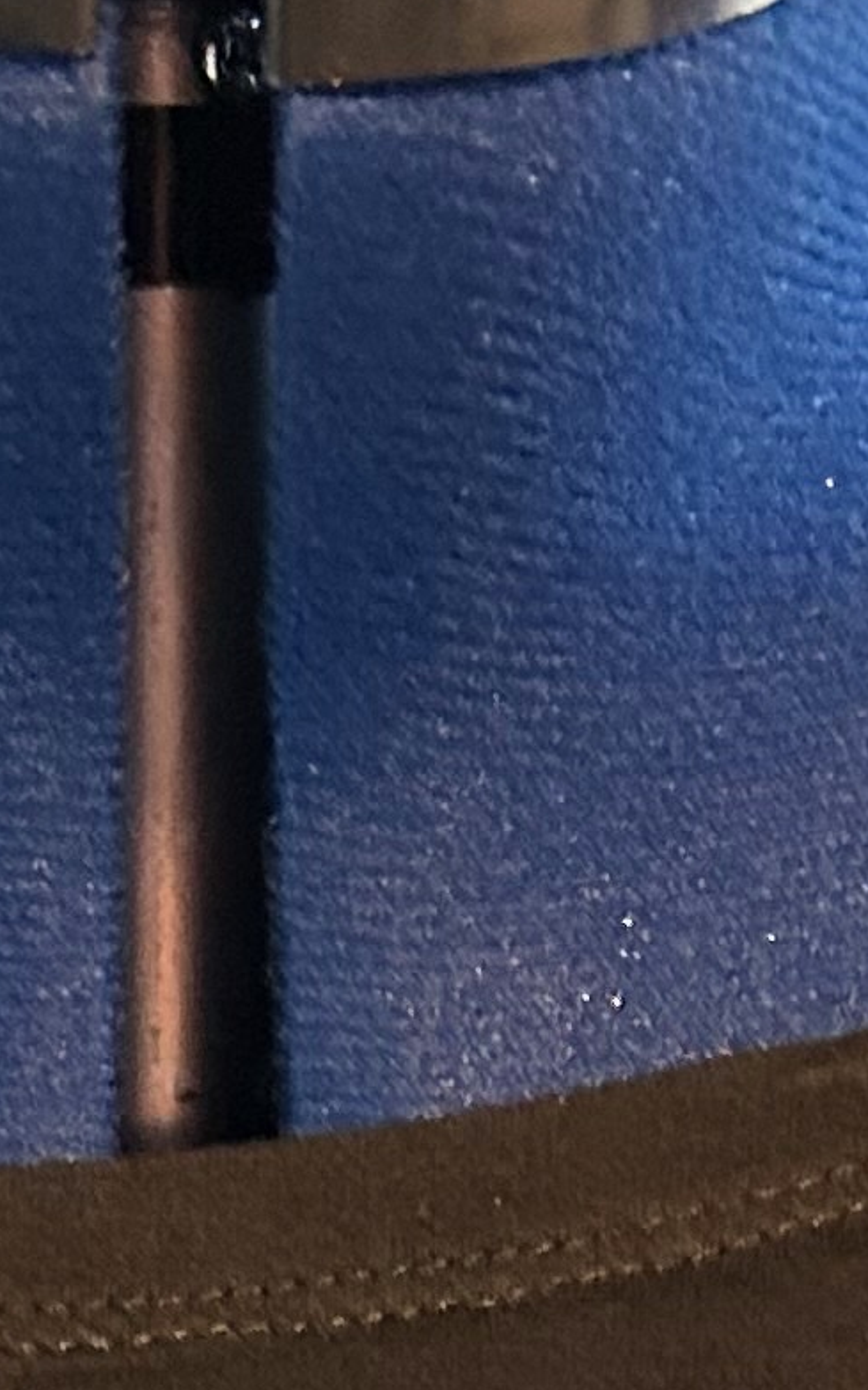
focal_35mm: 142
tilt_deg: -21.7
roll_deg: +1.0
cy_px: 3274
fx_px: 5378
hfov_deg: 9.2
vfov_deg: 12.0
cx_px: 193
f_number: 1.5
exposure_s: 1/30
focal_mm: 5.7
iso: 500
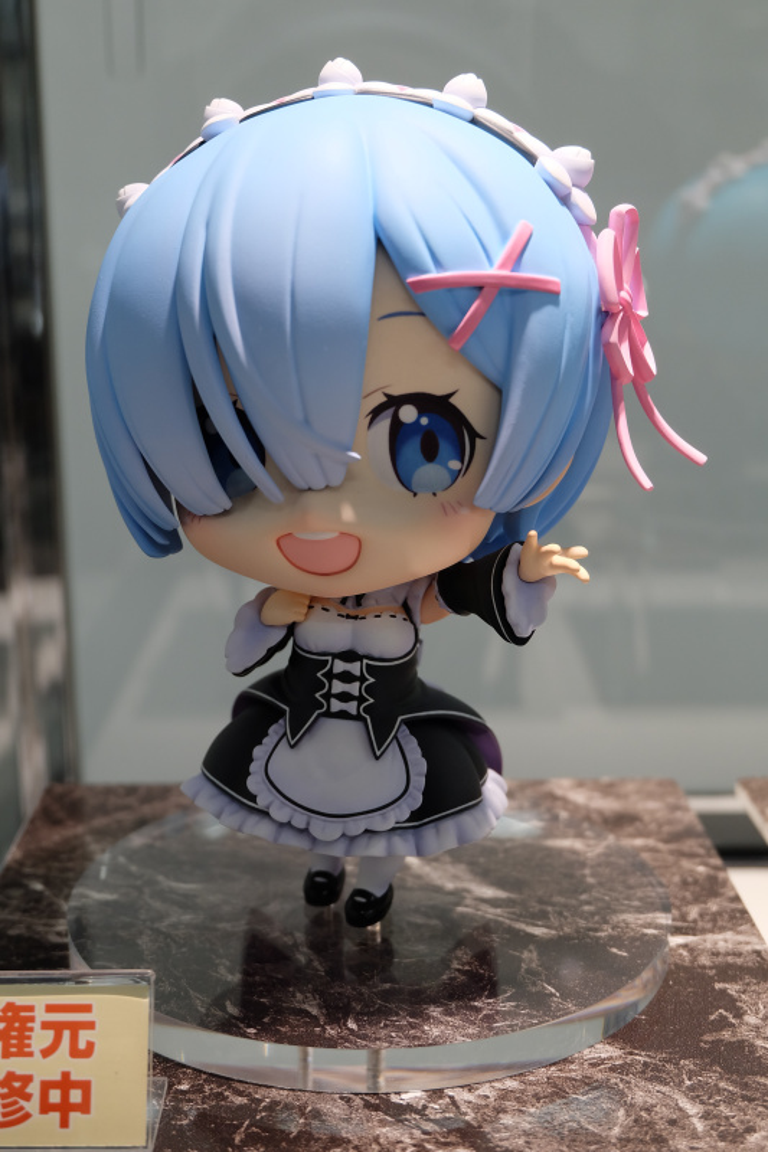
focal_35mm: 44
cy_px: 576
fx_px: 1408
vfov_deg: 44.5
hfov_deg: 30.5
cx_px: 384
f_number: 4.7
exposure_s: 1/125
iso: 640
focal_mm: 29.5
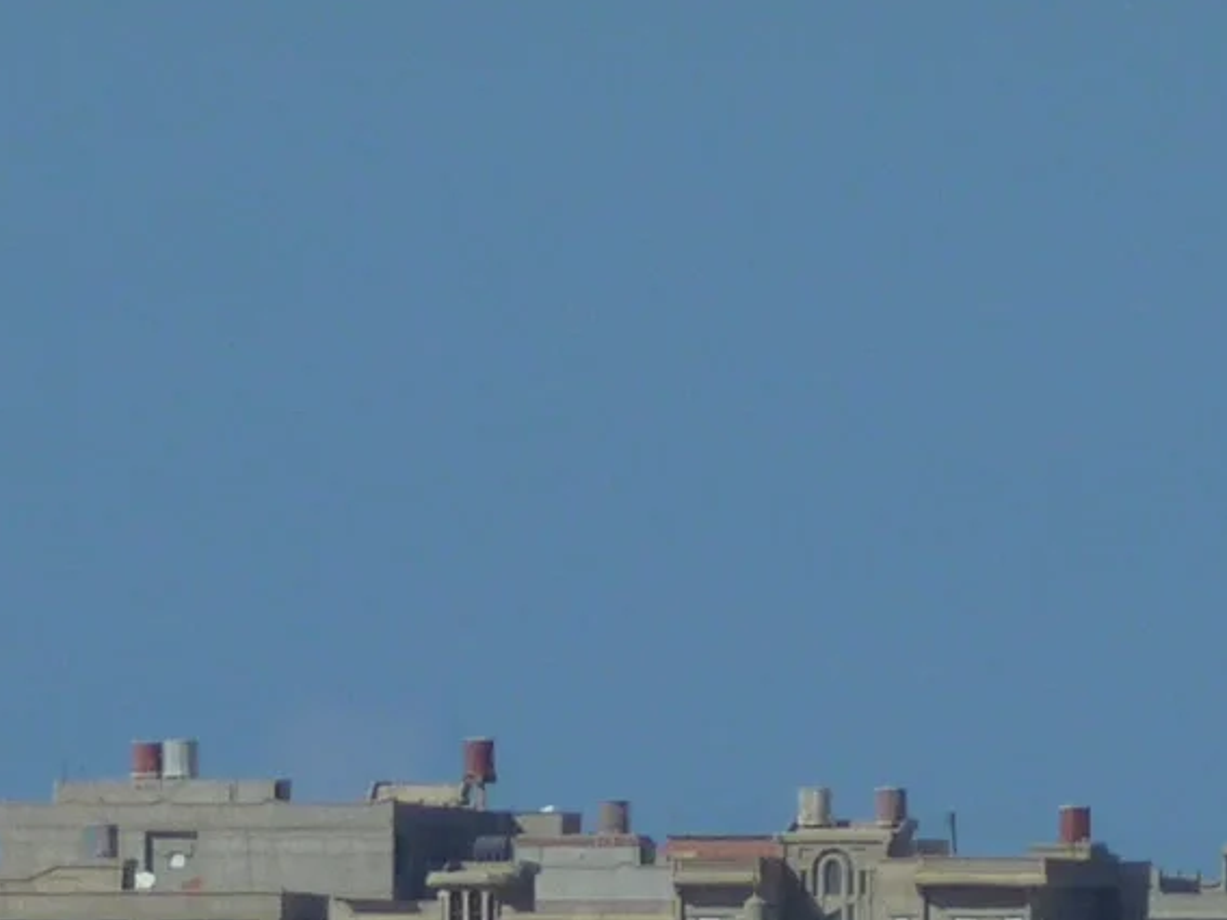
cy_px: 2035
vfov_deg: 1.1
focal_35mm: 1354
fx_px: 47984
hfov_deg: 1.5
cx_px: 390
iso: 80
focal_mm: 49.2
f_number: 5.6
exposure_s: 1/1000
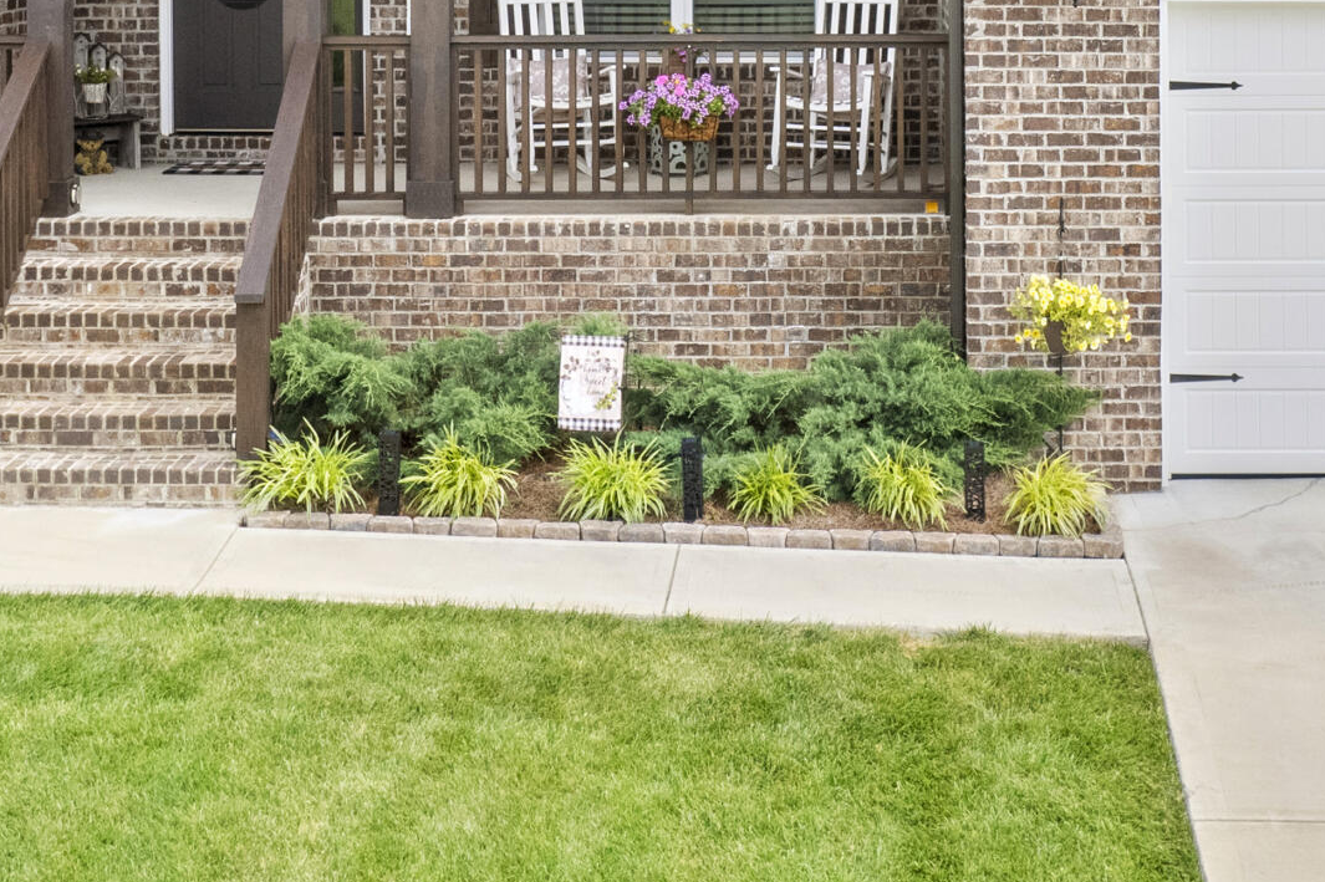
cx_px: 848
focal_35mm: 62
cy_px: -197
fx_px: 2281
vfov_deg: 20.4
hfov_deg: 32.2
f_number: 2.8
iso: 100
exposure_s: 1/400
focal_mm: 8.38
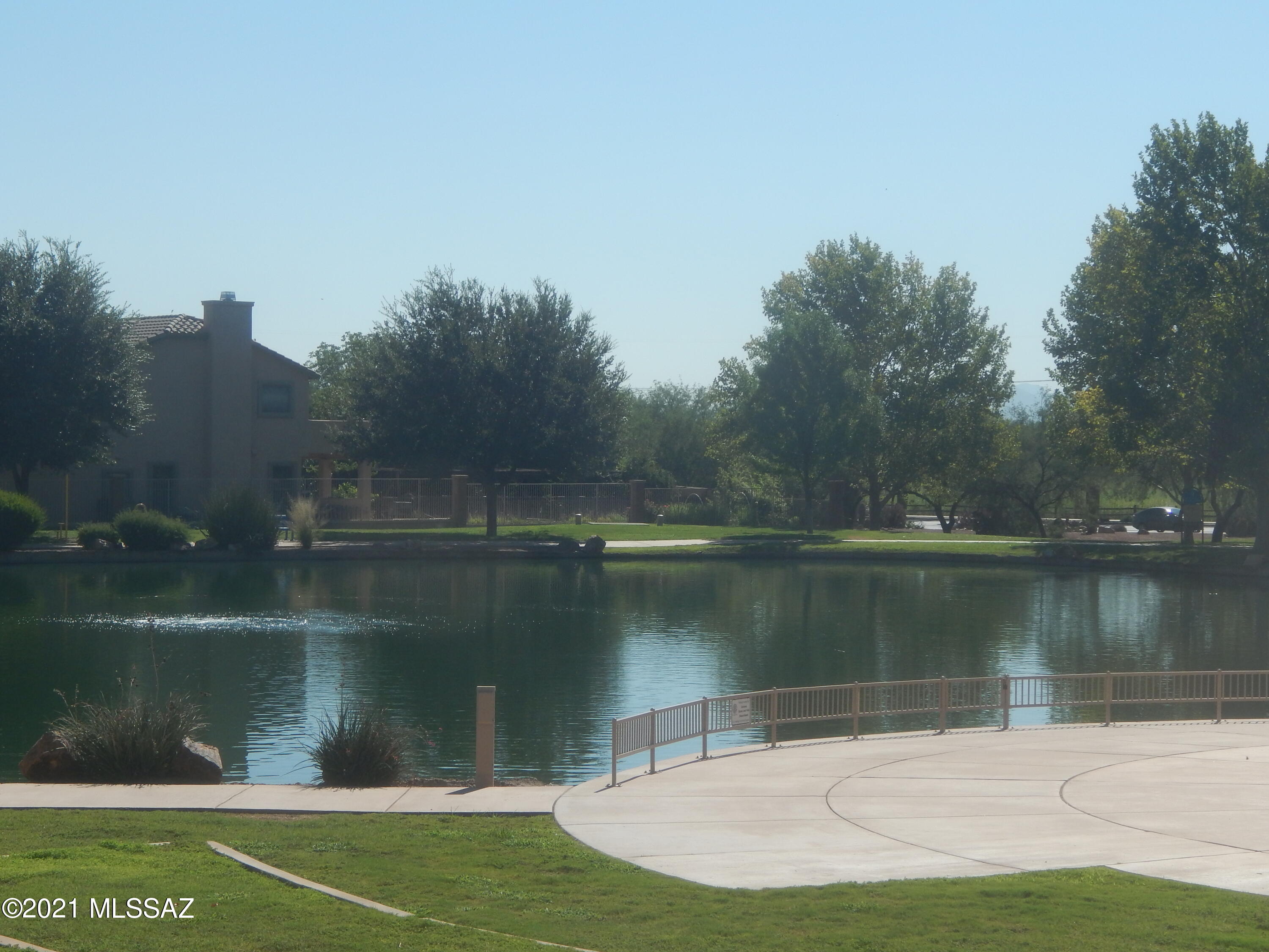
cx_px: 634
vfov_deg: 17.2
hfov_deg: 22.8
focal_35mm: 86
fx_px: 3153
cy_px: 476
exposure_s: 1/400
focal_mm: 15.3
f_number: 8.6
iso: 125
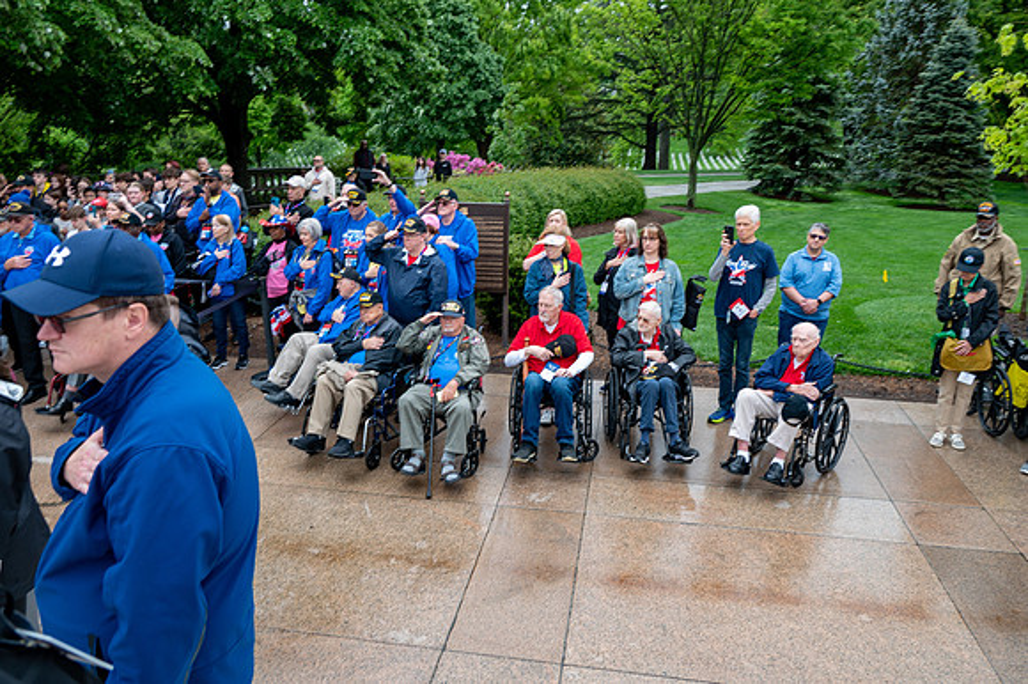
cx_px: 506
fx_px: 849
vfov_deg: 43.9
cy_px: 327
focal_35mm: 30
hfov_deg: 62.4
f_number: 6.3
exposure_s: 1/100
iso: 250
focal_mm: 28
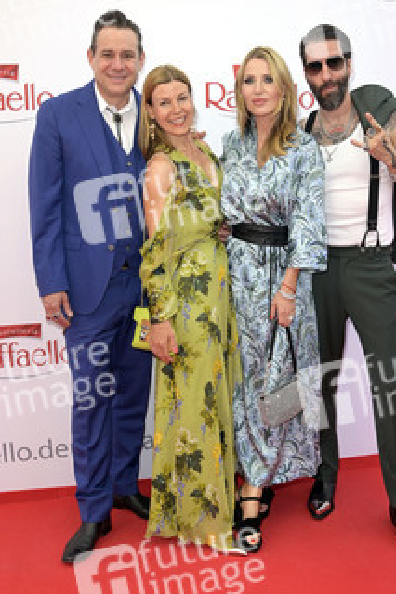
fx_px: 578
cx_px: 223
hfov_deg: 37.8
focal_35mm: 35
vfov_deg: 54.5
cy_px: 293
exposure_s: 1/200
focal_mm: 28
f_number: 5.6
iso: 500
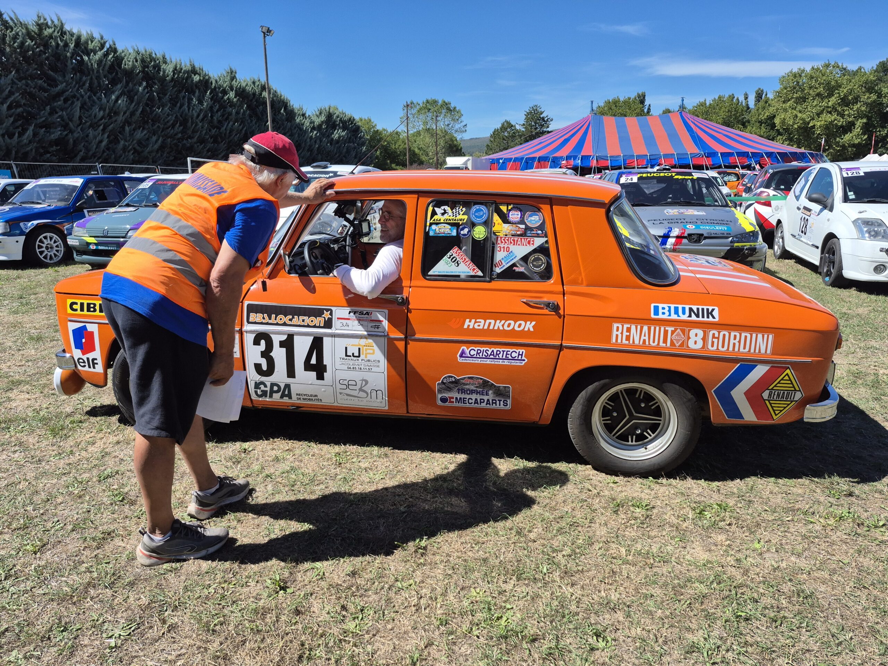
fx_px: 590
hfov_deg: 73.9
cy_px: 333
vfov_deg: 58.9
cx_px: 444
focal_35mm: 23
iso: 25
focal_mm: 5.4
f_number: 1.8
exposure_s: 1/1668
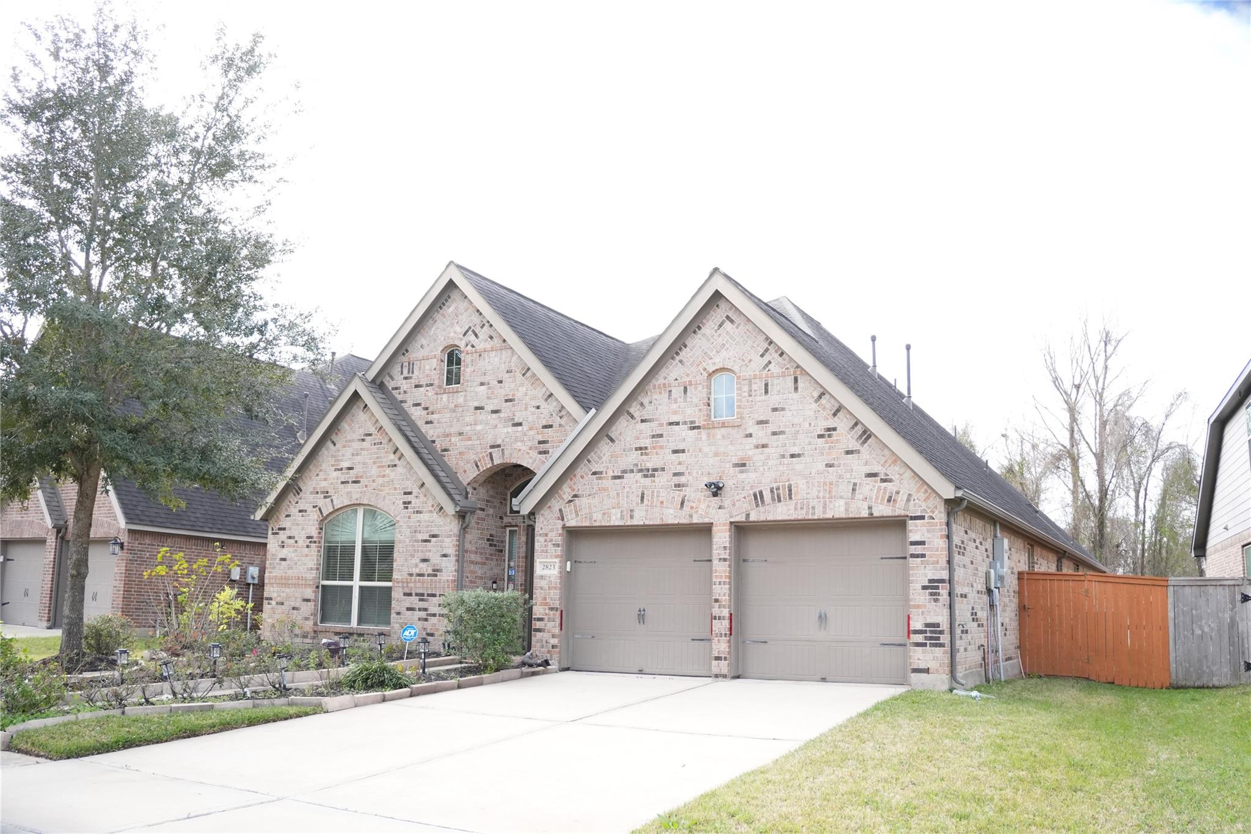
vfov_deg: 44.6
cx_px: 626
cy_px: 417
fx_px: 1016
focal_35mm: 29
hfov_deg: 63.2
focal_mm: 19.5
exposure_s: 1/4000
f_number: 2.8
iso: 1600
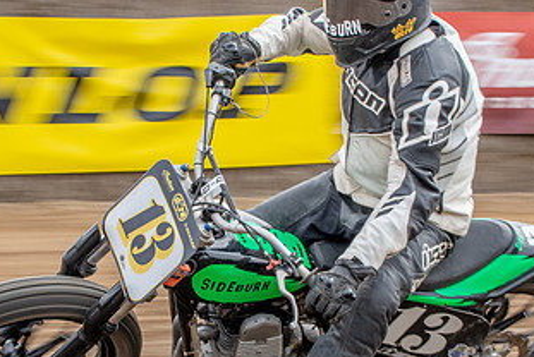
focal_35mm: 183
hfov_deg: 11.2
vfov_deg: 7.5
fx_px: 2717
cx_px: 212
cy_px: 182
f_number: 9
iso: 200
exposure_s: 1/160
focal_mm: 48
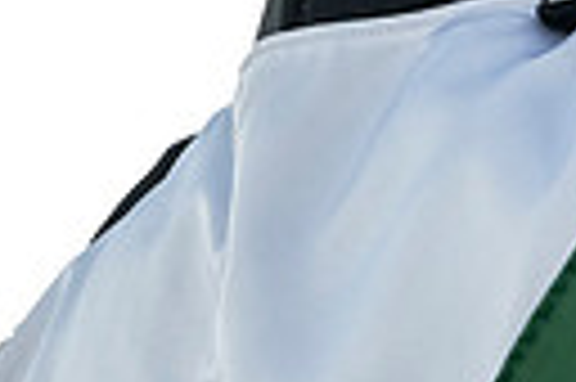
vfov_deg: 1.6
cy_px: -317
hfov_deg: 2.5
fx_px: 13391
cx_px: 756
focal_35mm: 838
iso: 5000
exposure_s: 1/2500
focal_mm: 185
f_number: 4.5
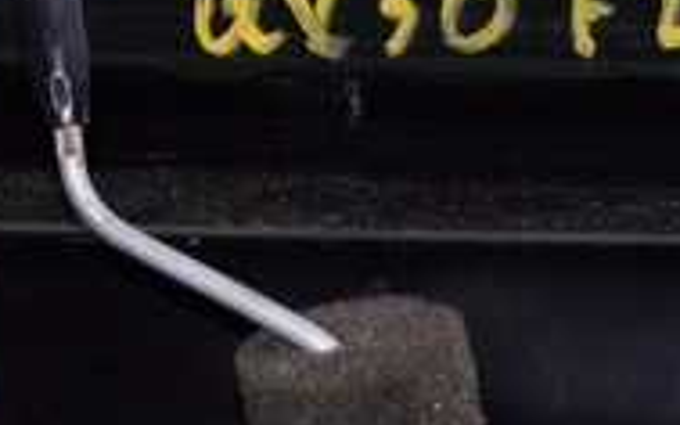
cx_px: 579
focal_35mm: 233
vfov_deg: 5.6
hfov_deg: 9.0
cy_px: 74
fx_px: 4312
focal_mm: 45
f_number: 8
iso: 1600
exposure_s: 1/200
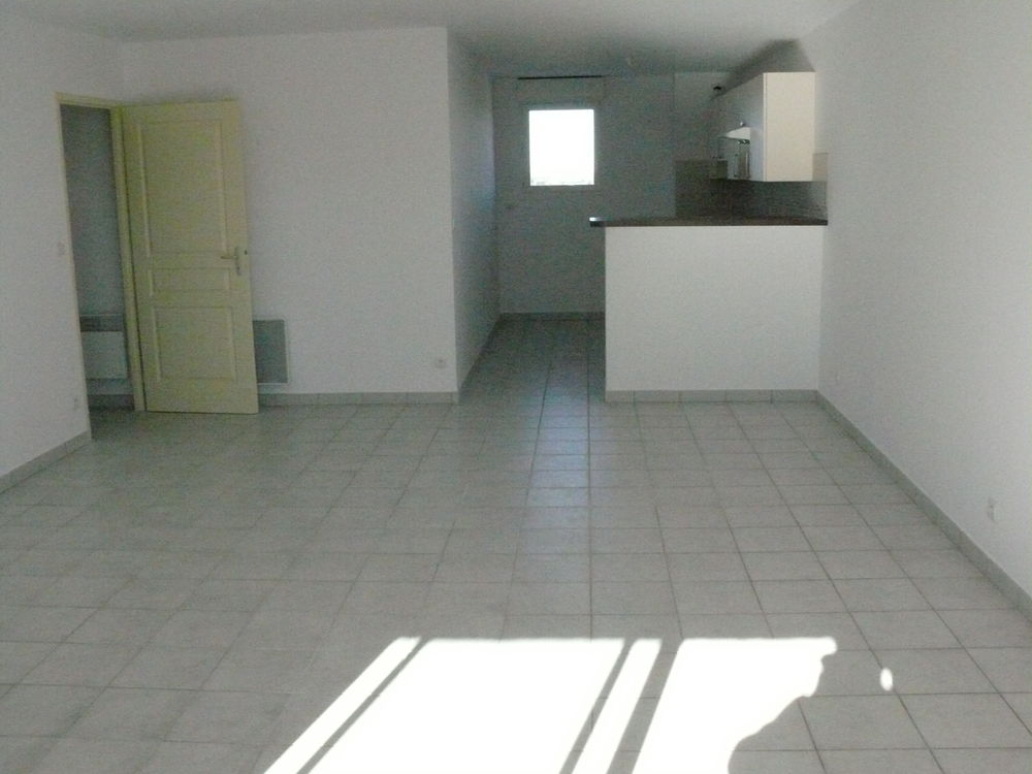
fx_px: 1043
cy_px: 387
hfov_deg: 52.6
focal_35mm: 35
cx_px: 516
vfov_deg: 40.7
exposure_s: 1/640
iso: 1600
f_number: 8
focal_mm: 7.4
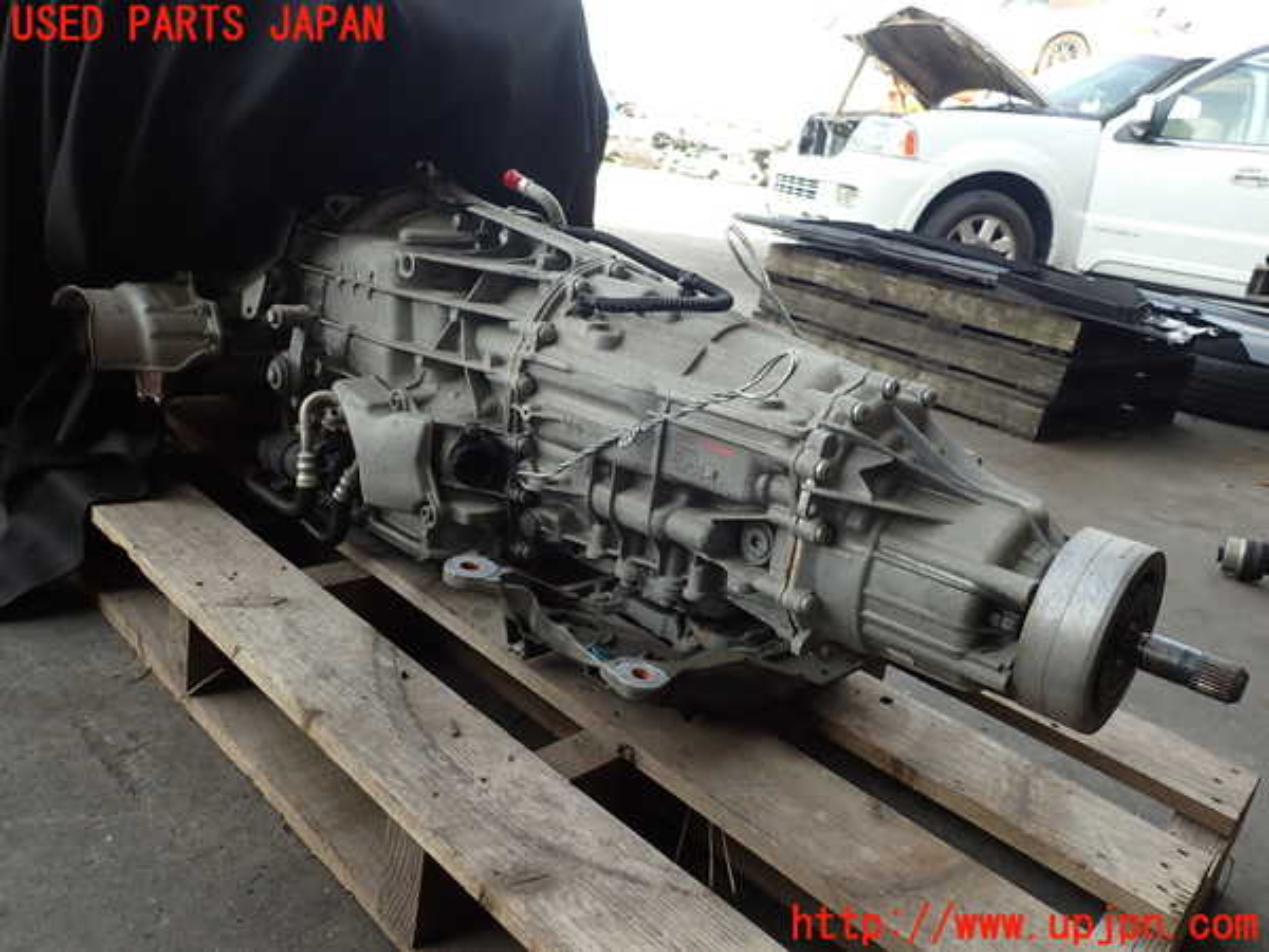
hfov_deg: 69.4
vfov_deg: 54.9
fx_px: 916
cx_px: 634
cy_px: 476
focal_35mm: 25
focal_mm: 4.5
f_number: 2.8
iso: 100
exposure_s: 1/125
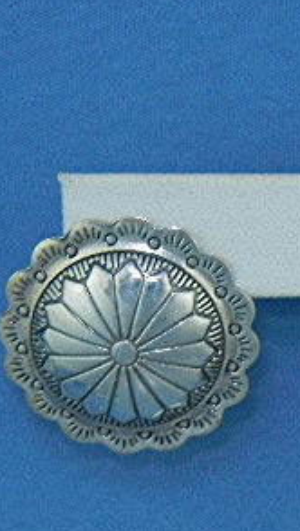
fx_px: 2270
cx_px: 340
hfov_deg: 7.5
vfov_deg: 13.3
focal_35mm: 161
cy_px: 397
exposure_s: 1/30
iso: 200
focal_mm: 12.2
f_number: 4.1
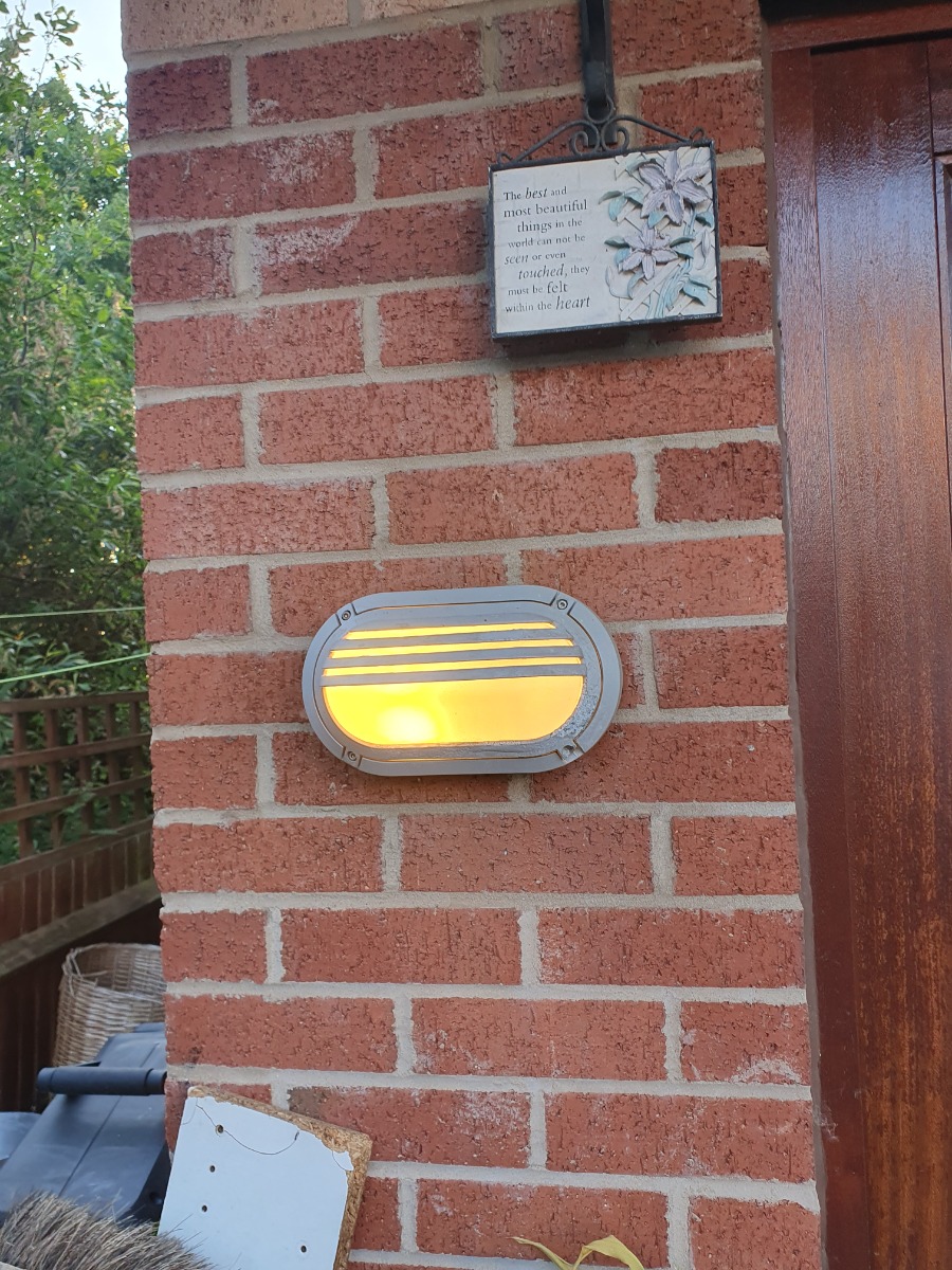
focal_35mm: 26
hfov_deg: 53.1
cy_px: 635
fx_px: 953
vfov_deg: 67.3
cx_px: 476
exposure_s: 1/104
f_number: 2.4
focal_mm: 4.32
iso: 50
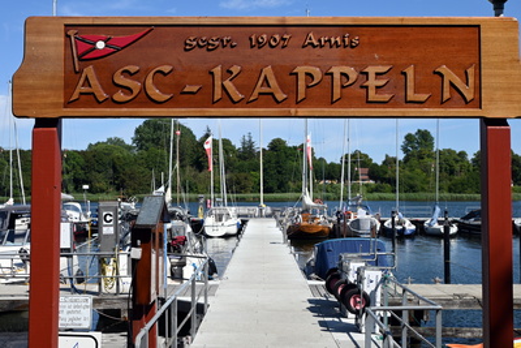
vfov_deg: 28.5
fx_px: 684
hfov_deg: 41.7
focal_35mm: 47
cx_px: 260
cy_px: 174
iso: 100
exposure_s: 1/400
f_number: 7.1
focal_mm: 31.5
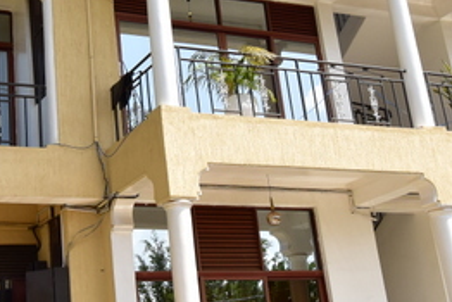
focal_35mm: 69
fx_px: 867
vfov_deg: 19.5
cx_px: 116
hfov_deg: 28.8
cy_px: 52
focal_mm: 14
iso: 500
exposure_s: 1/640
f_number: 8
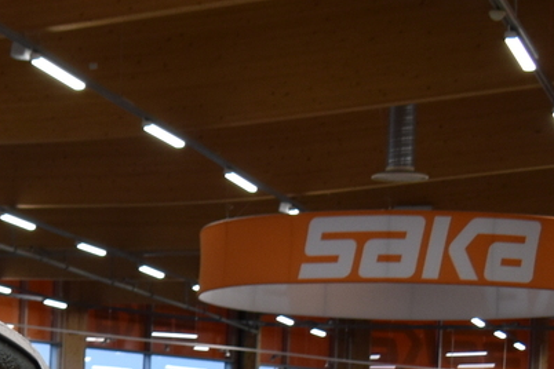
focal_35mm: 145
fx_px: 2231
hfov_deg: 12.5
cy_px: 511
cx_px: -542
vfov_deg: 9.3
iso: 400
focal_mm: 24
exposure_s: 1/125
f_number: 5.6
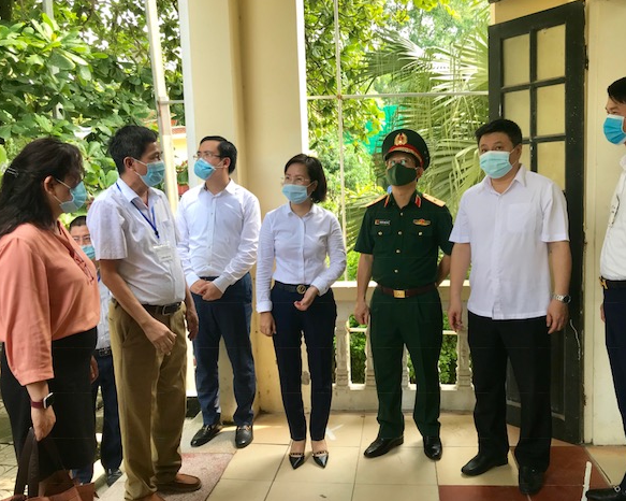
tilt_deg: -4.3
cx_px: 340
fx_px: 556
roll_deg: +0.4
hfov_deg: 58.7
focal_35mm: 30
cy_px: 247
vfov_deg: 48.5
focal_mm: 3.99
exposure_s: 1/164
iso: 20
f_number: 1.8
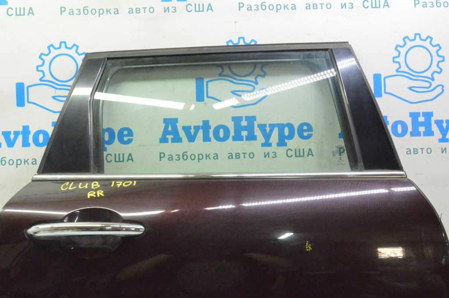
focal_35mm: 34
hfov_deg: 55.1
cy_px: 149
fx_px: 430
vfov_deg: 38.3
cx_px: 224
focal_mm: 23
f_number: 20
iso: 6400
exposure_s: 1/20
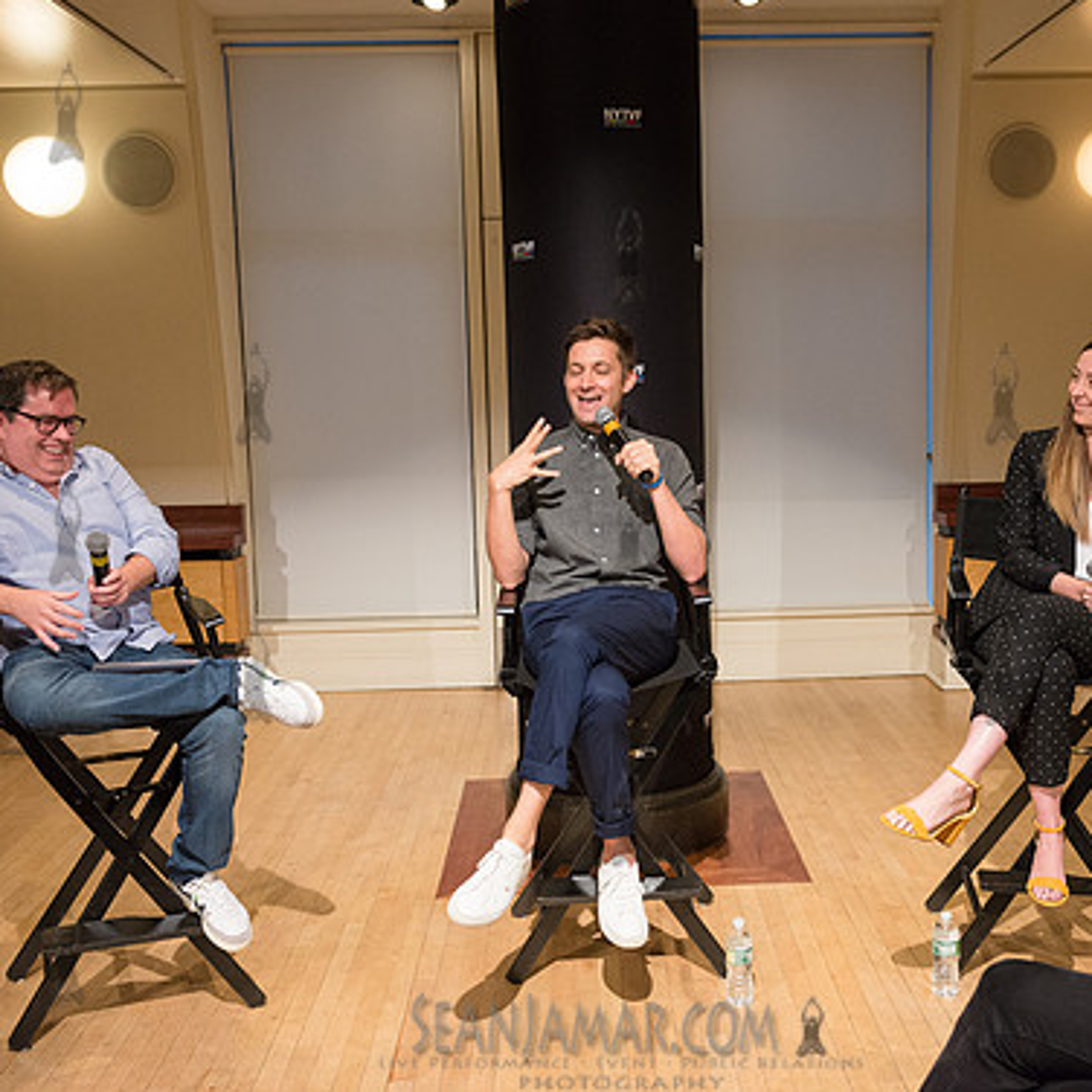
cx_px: 627
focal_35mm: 38
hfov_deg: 43.7
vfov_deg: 43.9
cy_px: 533
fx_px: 1356
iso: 2500
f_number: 4
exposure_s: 1/320
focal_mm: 29
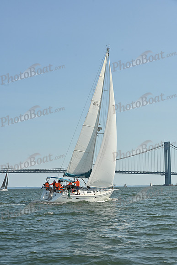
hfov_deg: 17.1
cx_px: 88
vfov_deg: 25.4
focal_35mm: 80
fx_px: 590
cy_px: 132
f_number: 10
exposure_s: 1/1250
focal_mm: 80
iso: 320
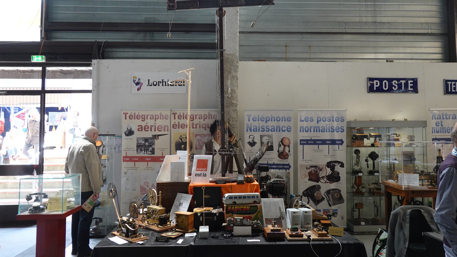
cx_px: 226
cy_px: 121
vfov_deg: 44.4
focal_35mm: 26
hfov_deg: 71.9
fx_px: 315
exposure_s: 1/250
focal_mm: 9
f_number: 2.8
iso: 640
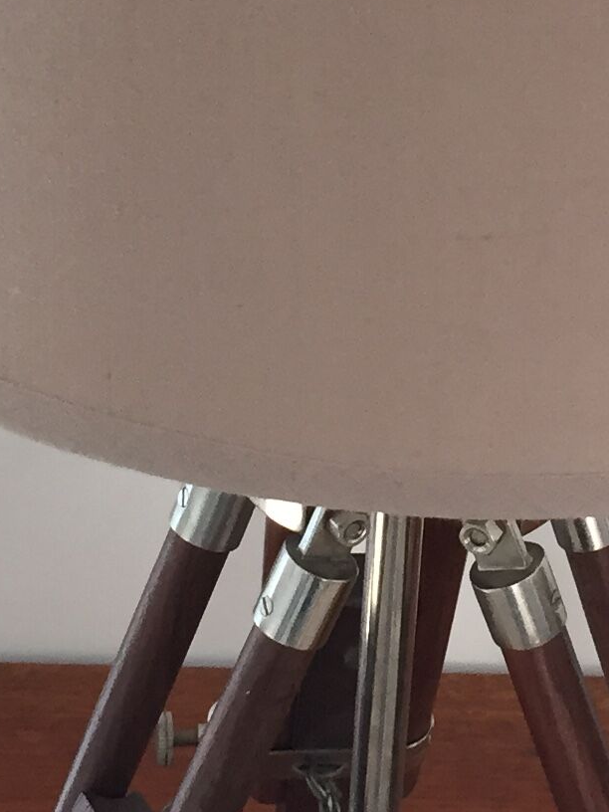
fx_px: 2721
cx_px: 458
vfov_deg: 16.9
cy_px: 256
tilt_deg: -31.6
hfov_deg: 12.7
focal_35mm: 116
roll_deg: -2.7
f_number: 2.2
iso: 40
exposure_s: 1/33
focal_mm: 4.15
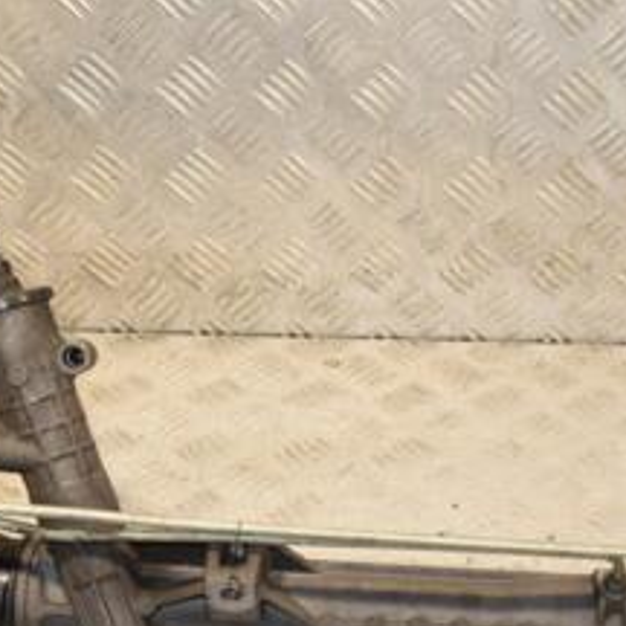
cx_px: 501
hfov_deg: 20.2
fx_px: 1739
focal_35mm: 85
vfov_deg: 20.1
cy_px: 527
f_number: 7.1
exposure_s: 1/200
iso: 800
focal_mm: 24
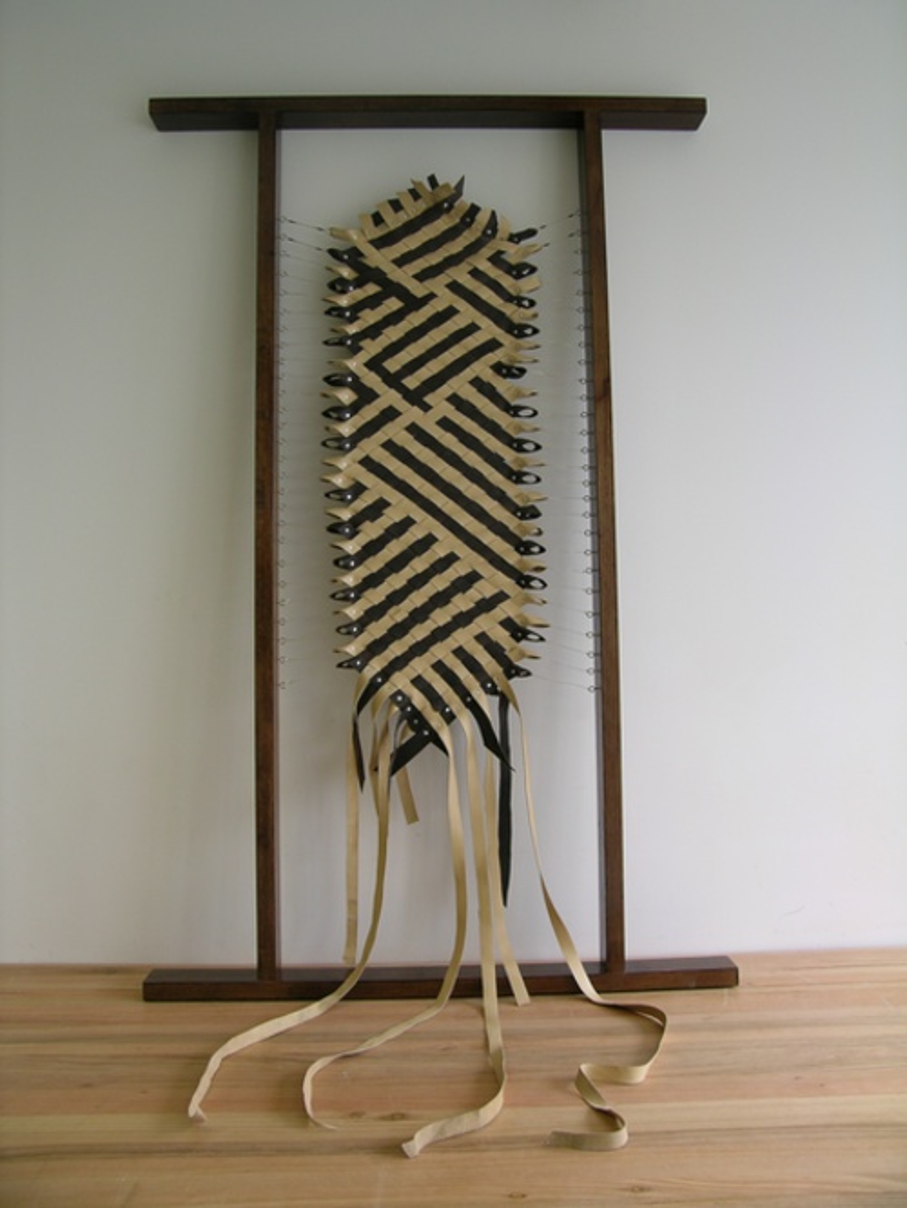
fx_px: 978
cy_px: 604
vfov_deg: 63.4
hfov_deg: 49.8
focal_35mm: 28
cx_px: 454
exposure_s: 1/66.1
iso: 50
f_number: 3.5
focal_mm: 5.8
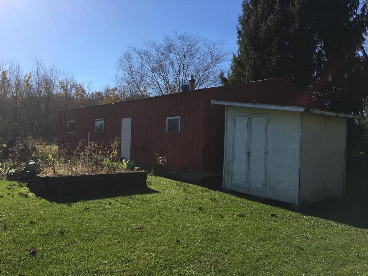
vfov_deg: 48.2
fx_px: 308
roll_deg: -2.1
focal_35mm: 29
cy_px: 138
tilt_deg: +0.6
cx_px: 184
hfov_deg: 61.7
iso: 25
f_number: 2.2
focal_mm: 4.15
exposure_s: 1/2079
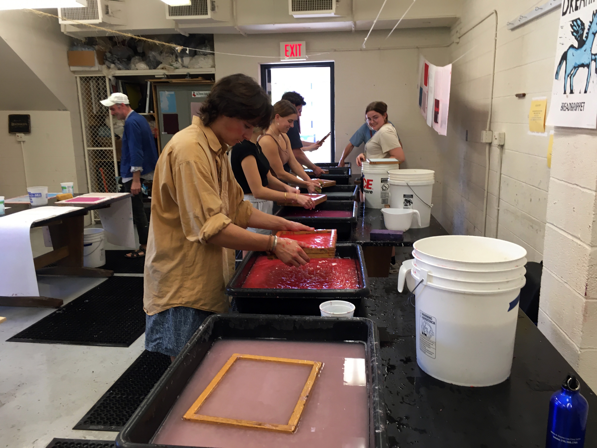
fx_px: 500
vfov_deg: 48.2
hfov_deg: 61.7
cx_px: 298
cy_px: 224
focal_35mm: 29
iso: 50
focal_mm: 4.15
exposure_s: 1/30
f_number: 2.2
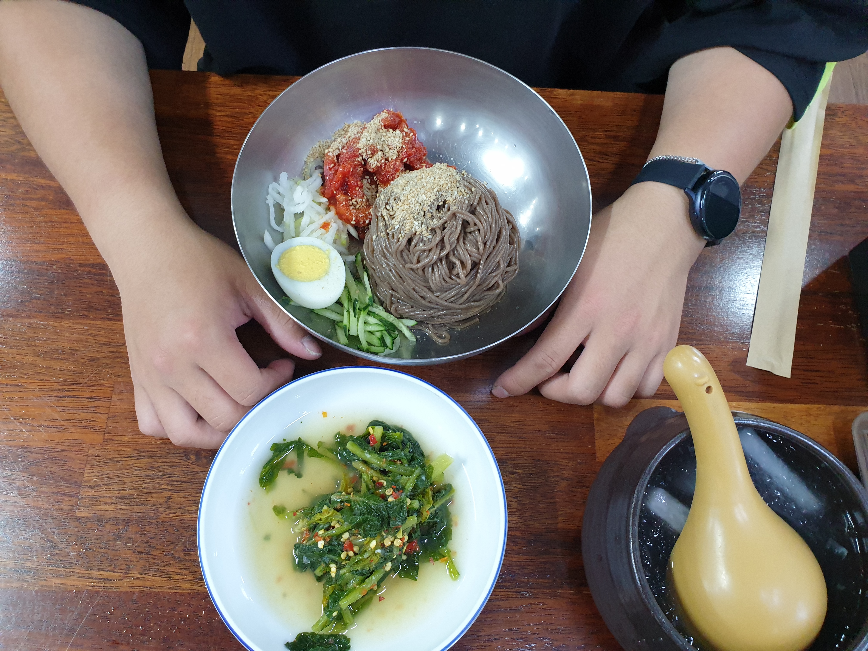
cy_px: 326
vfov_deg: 53.1
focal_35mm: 26
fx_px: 652
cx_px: 434
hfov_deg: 67.3
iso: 320
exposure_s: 1/60
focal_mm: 4.3
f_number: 2.4
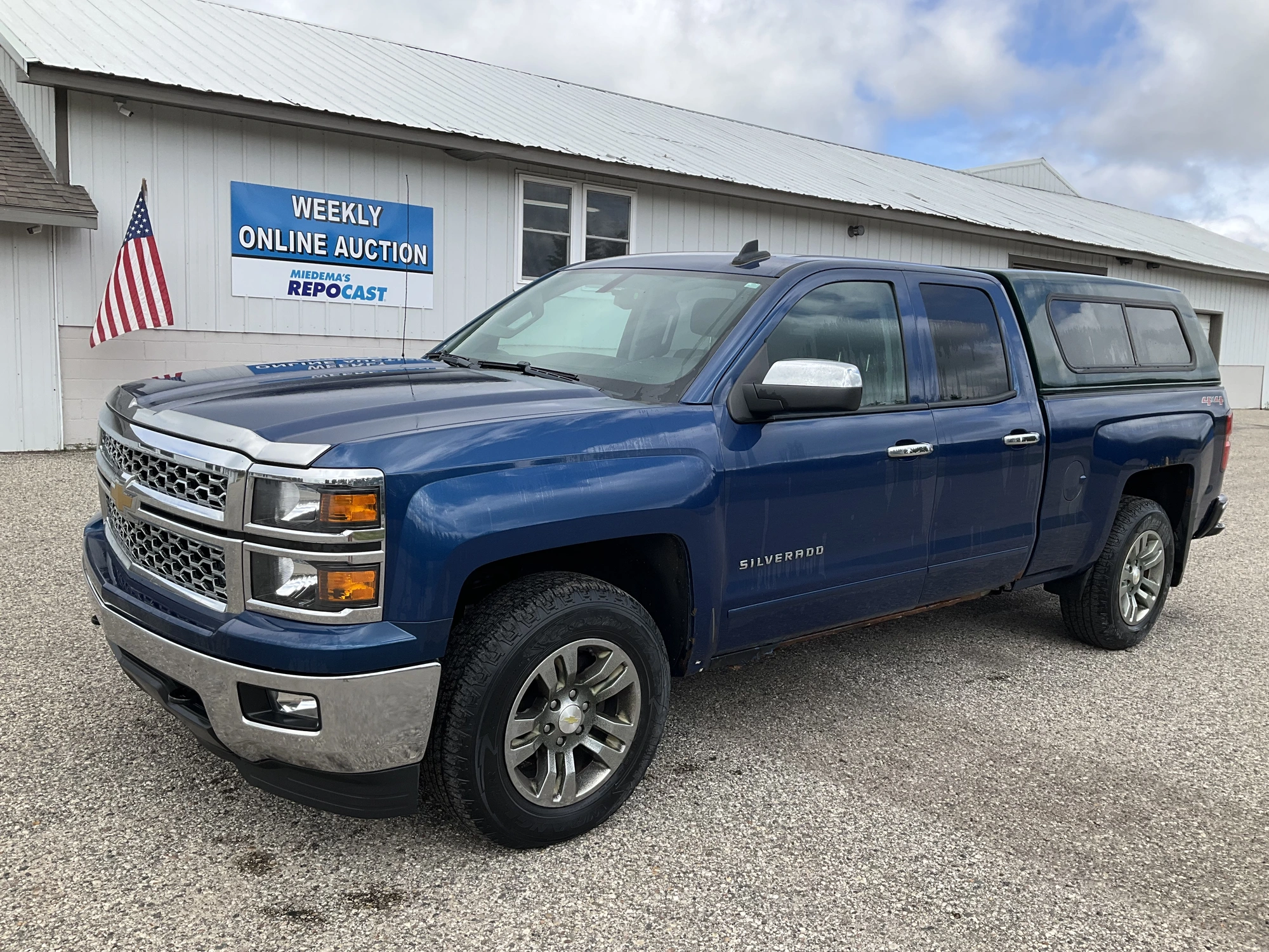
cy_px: 476
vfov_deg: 48.2
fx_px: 1063
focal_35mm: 29
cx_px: 634
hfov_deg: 61.7
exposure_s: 1/1626
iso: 25
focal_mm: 3
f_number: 1.8
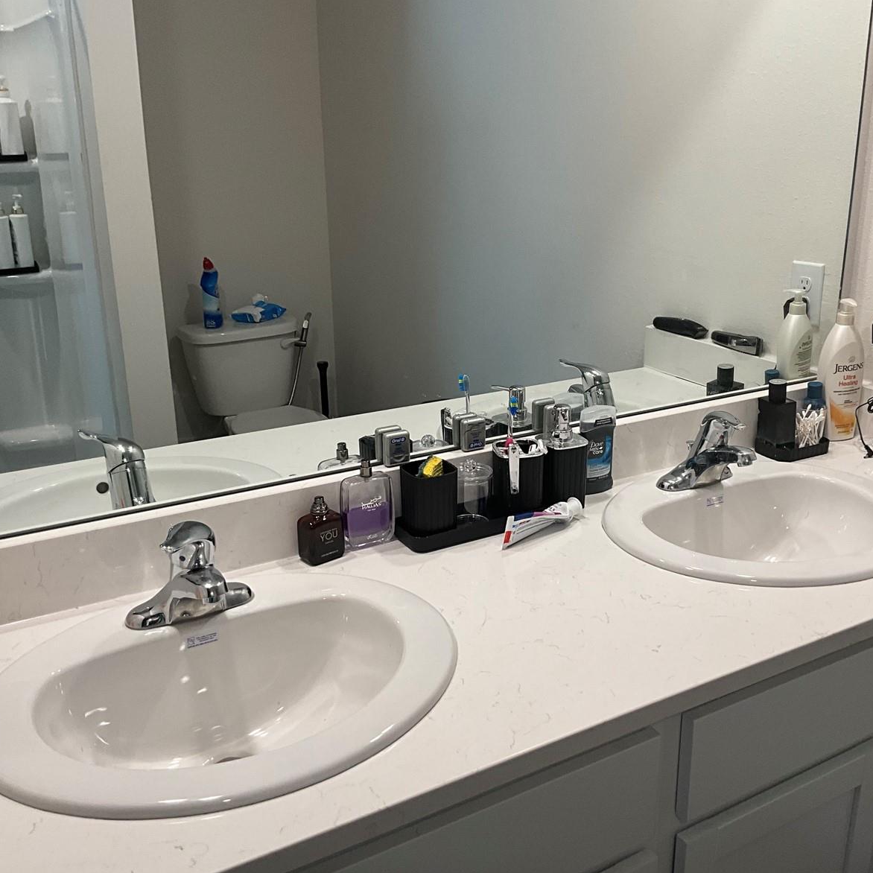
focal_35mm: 35
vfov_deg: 47.2
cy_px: 433
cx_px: 512
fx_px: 999
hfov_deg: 47.0
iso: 40
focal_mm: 3
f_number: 1.8
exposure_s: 1/60
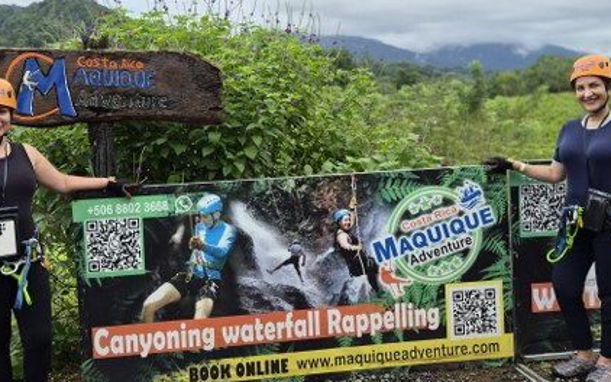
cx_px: 284
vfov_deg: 34.2
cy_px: 137
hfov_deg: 52.7
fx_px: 616
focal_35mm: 37
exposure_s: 1/3712
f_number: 1.8
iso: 80
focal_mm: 5.4
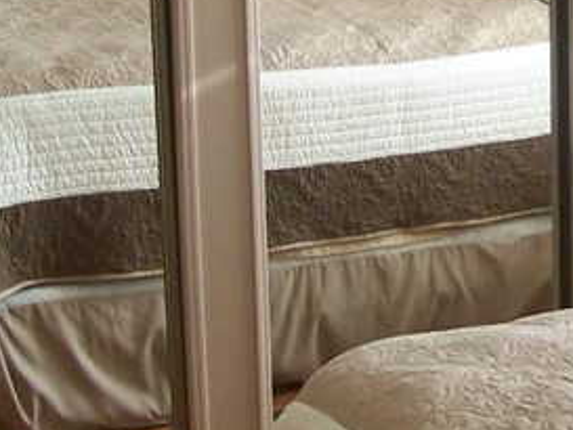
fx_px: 2236
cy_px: 52
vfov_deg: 10.9
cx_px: 531
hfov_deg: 14.4
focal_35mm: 135
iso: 200
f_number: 2.8
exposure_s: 1/30
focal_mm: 5.85
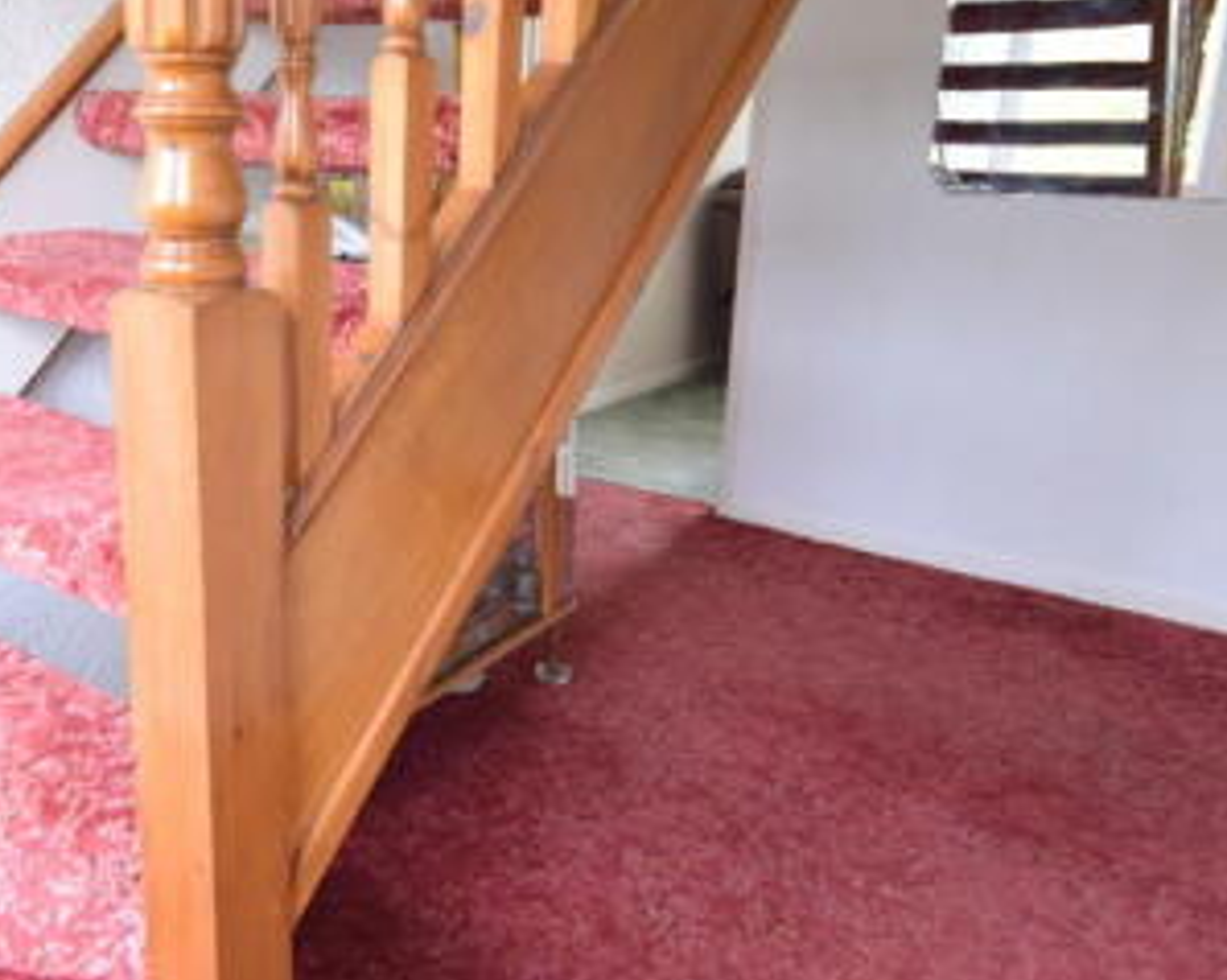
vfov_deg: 46.8
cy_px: 397
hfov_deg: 56.0
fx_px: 1125
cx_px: 406
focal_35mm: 31
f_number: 4.5
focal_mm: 10
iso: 400
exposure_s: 1/80
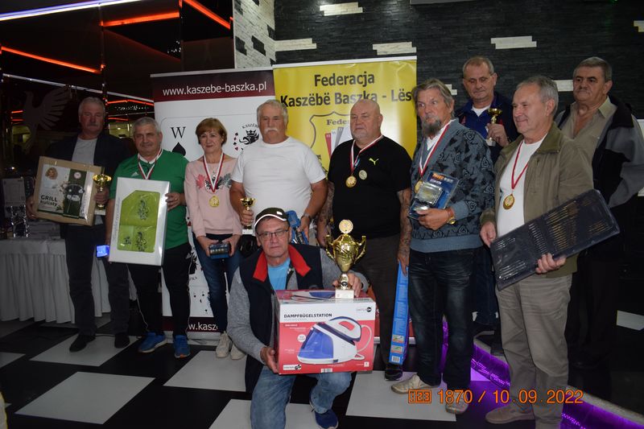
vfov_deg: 47.9
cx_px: 322
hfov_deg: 67.4
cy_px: 214
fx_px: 483
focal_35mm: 27
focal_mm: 18
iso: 800
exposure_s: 1/60
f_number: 3.5
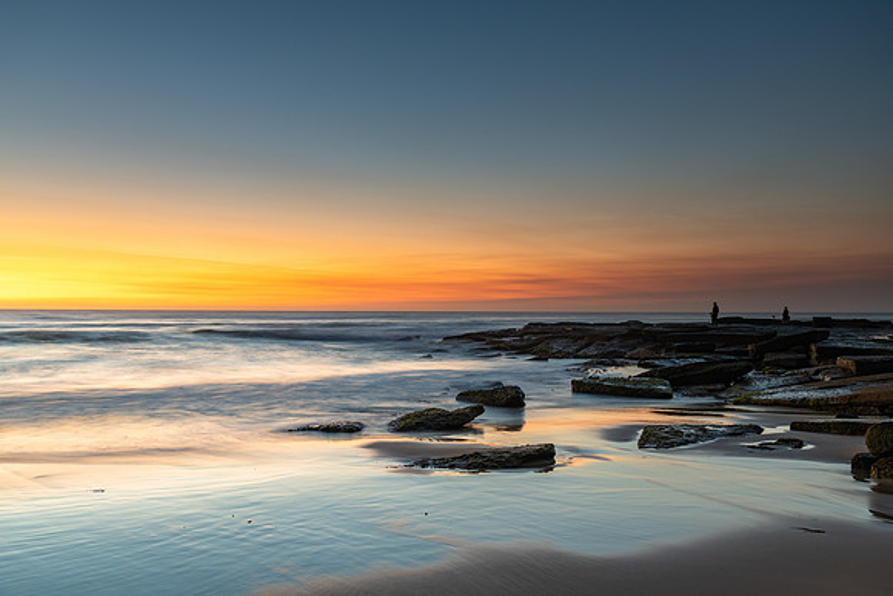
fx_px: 876
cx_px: 446
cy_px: 298
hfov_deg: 54.0
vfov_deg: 37.6
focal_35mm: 35
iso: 200
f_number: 8
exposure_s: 4
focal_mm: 35
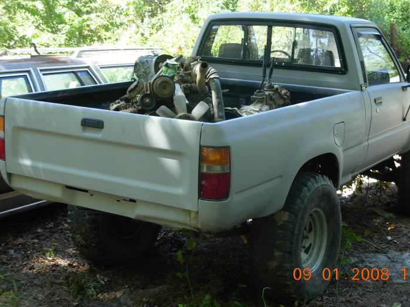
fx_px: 793
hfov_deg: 29.0
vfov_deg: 21.9
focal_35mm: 67
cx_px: 230
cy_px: 134
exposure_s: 1/70
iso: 79
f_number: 3.3
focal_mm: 9.5
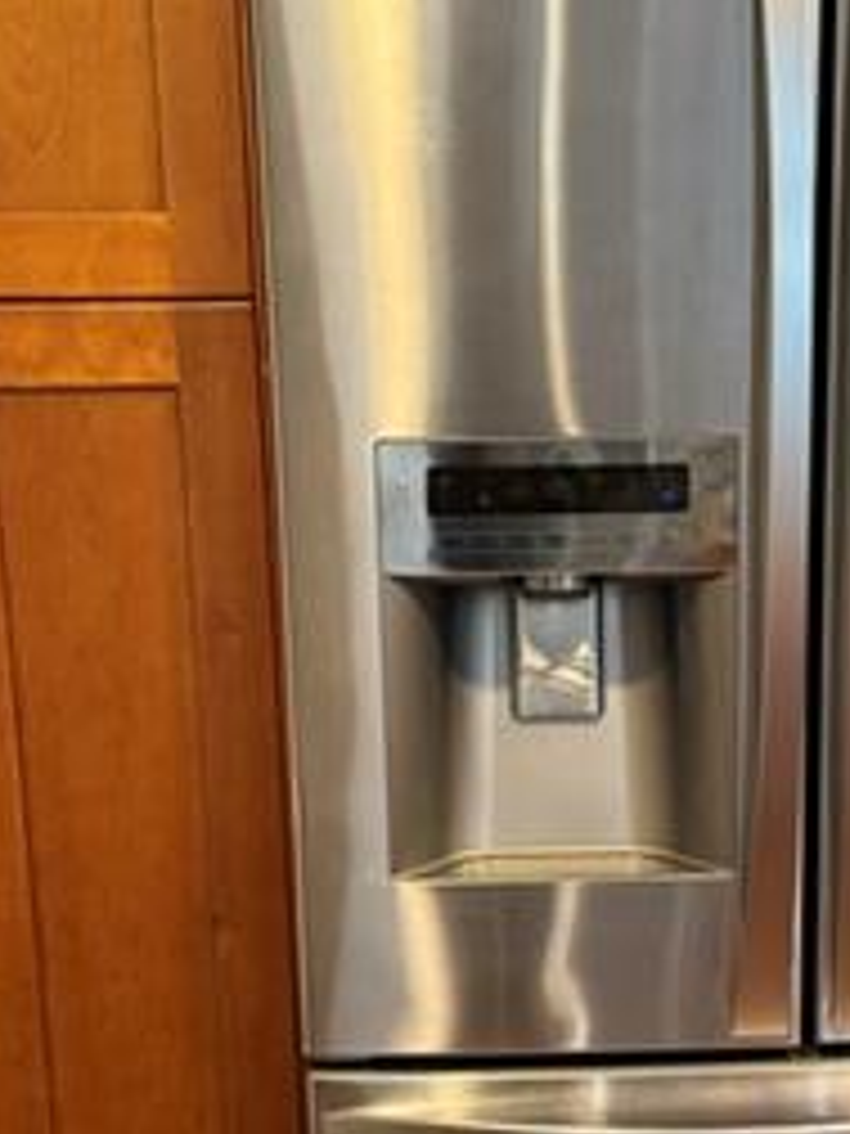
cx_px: 607
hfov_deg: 20.1
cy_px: 850
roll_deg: +1.3
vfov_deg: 26.3
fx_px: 2390
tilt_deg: -19.1
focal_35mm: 73
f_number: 1.78
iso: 320
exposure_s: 1/60
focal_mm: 6.86
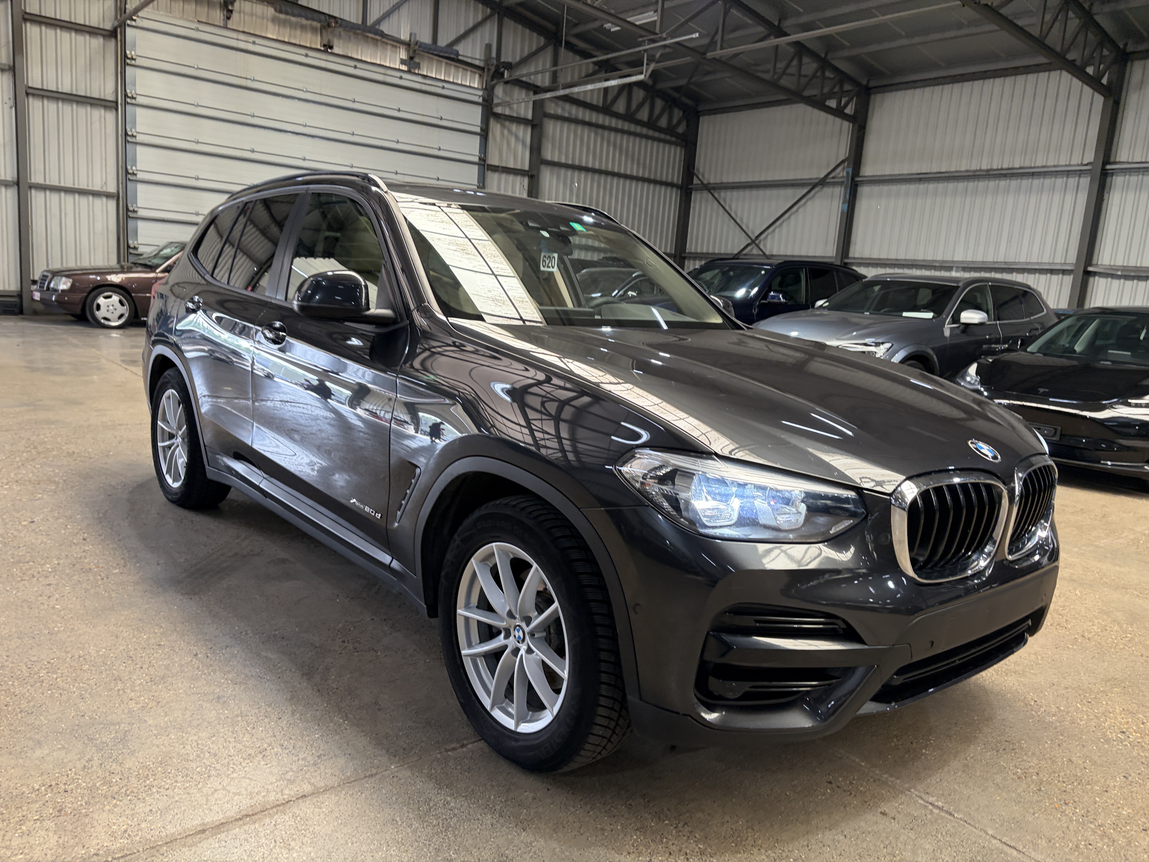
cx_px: 574
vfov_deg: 53.1
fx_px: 863
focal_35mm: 26
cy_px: 431
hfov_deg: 67.3
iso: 160
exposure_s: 1/125
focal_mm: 5.96
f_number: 1.6
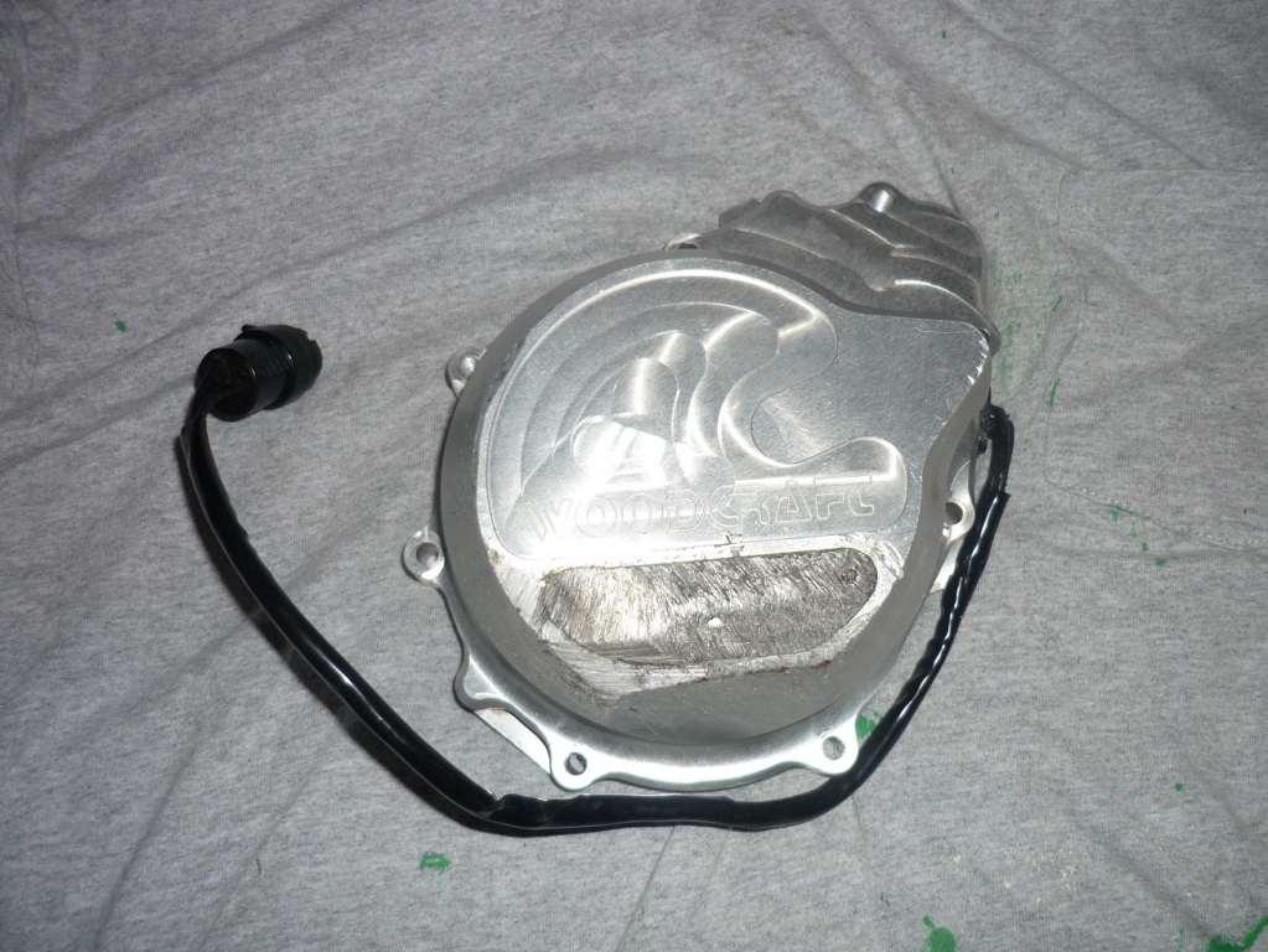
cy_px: 476
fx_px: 1209
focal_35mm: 33
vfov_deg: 43.0
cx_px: 634
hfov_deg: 55.3
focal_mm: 5.5
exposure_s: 1/30
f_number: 2.8
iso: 100
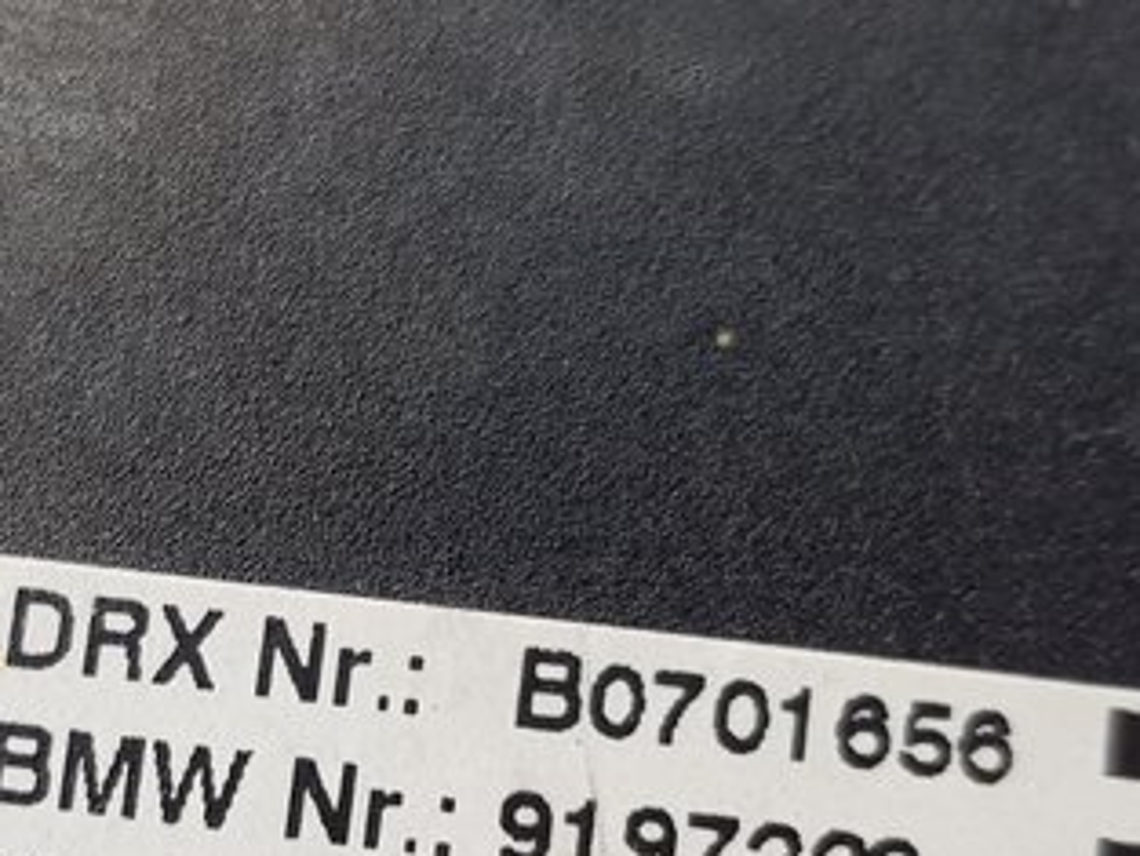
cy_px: 729
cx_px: 280
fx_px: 2800
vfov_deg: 17.2
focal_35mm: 85
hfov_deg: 22.8
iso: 64
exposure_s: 1/100
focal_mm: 4.2
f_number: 1.7
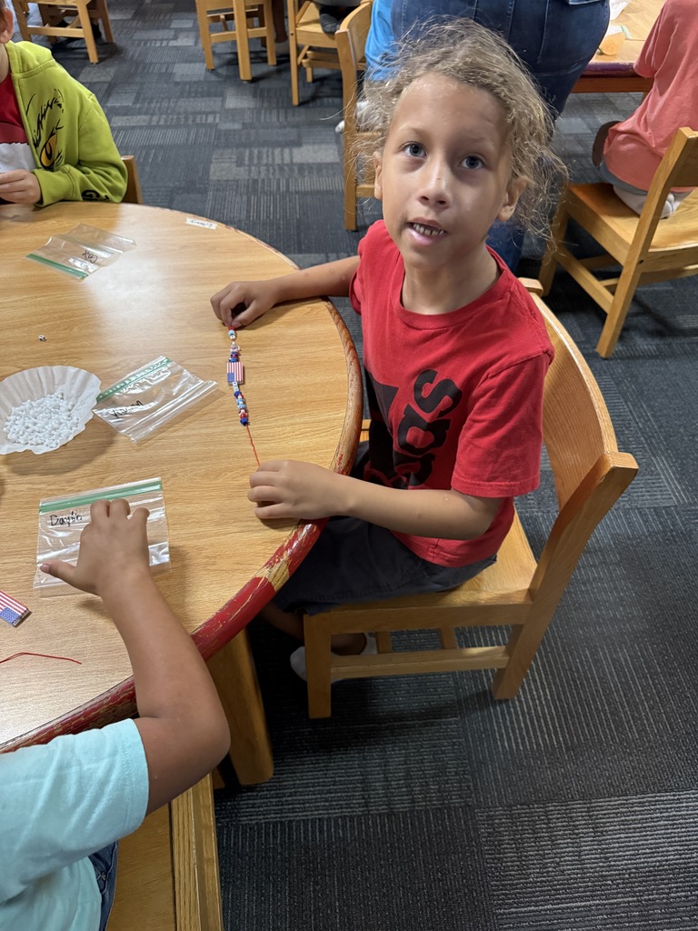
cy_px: 466
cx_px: 349
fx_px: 645
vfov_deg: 71.6
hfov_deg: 56.8
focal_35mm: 24
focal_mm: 6.76
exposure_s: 1/40
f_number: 1.78
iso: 640
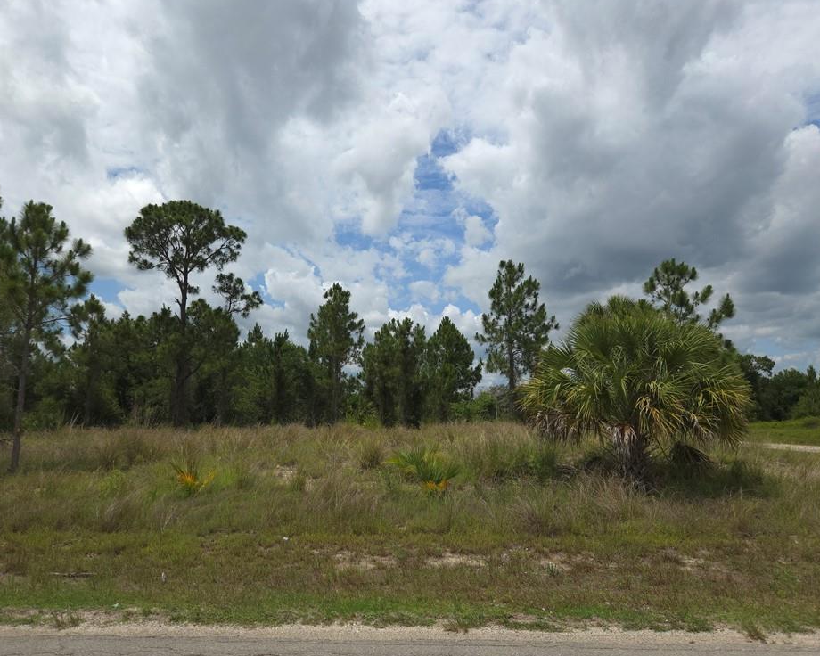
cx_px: 371
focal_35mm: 25
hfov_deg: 67.9
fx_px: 607
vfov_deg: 56.8
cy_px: 319
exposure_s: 1/3504
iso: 50
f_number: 1.8
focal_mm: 5.4
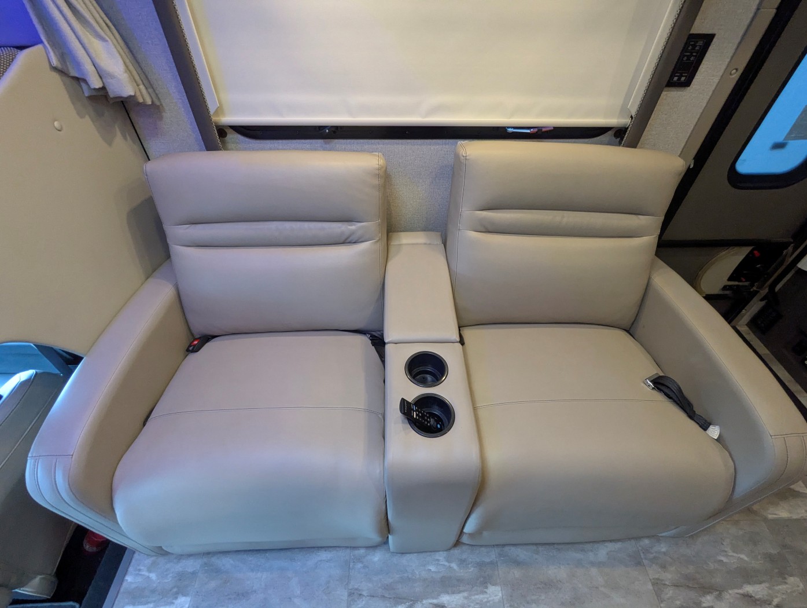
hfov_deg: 94.4
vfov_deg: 78.2
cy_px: 304
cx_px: 404
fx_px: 373
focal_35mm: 16
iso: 547
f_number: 2.2
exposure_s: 1/153
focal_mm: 2.35
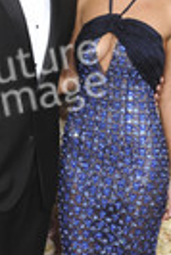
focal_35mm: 156
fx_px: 1109
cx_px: 64
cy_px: 182
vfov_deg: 13.1
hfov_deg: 8.8
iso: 1000
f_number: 11
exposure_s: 1/250
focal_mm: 52
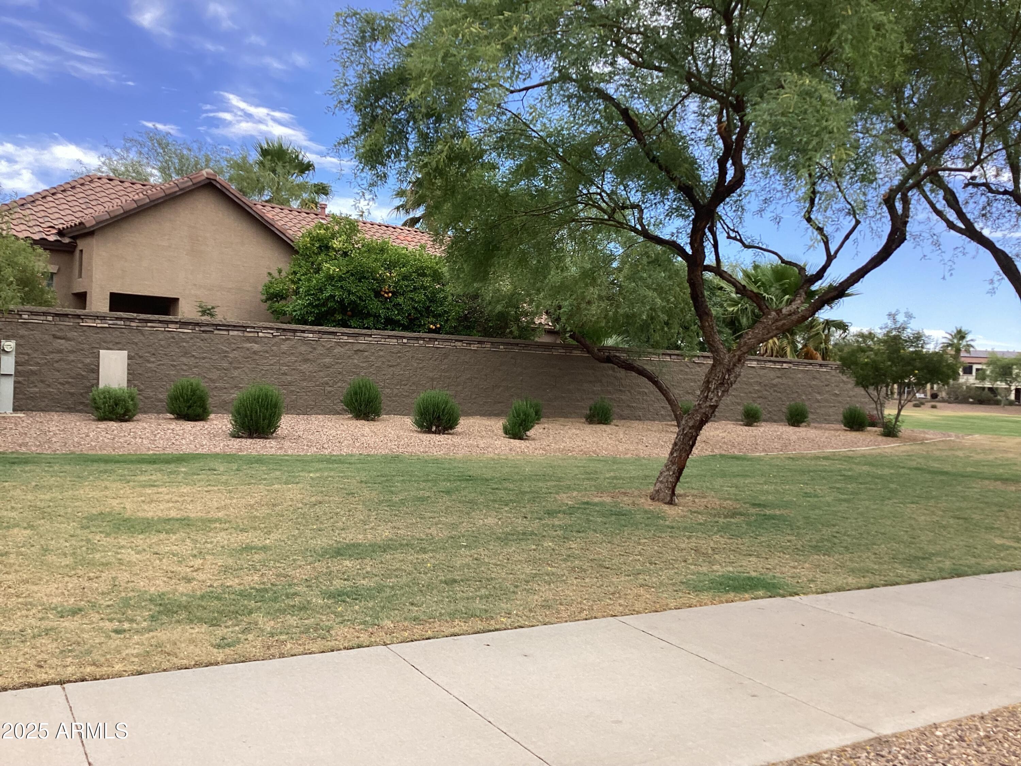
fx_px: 914
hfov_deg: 58.4
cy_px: 383
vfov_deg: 45.4
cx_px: 510
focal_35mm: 31
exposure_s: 1/734
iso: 25
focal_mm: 3.3
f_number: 2.4
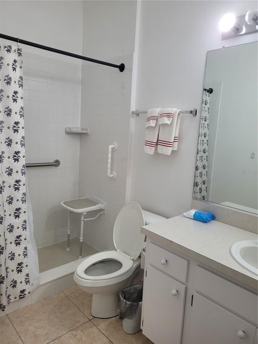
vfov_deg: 67.3
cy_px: 172
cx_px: 129
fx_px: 258
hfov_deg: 53.1
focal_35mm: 26
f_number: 1.8
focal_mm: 5.4
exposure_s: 1/120
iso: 100
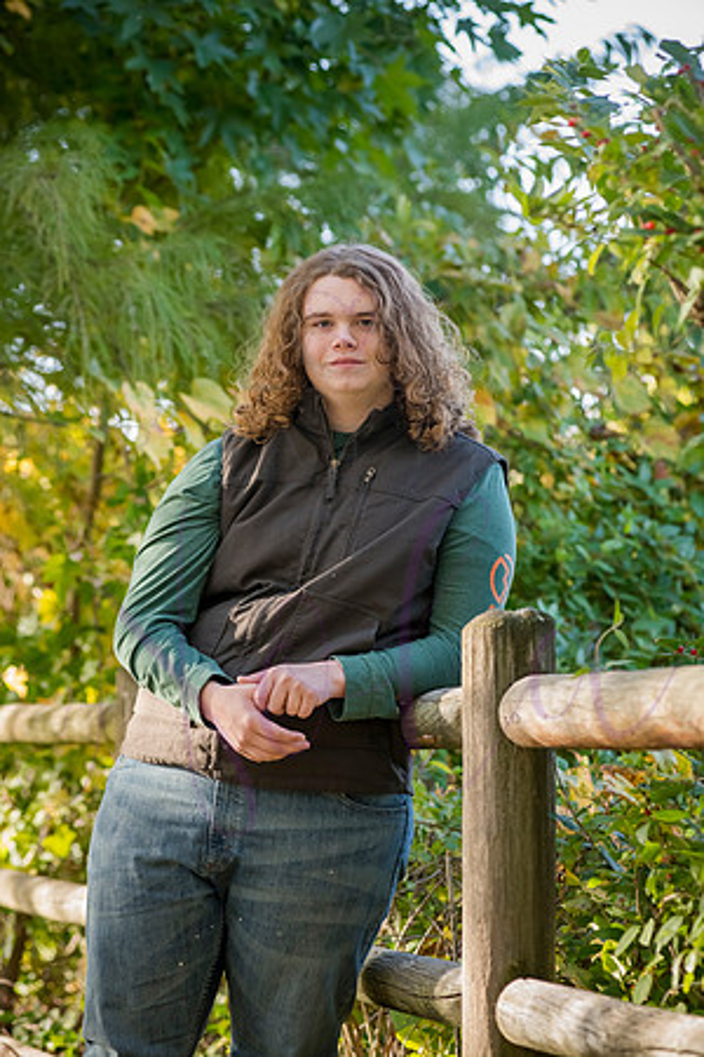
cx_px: 352
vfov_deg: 18.3
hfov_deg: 12.2
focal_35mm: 112
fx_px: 3285
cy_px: 528
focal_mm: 112
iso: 640
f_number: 4.5
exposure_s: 1/320
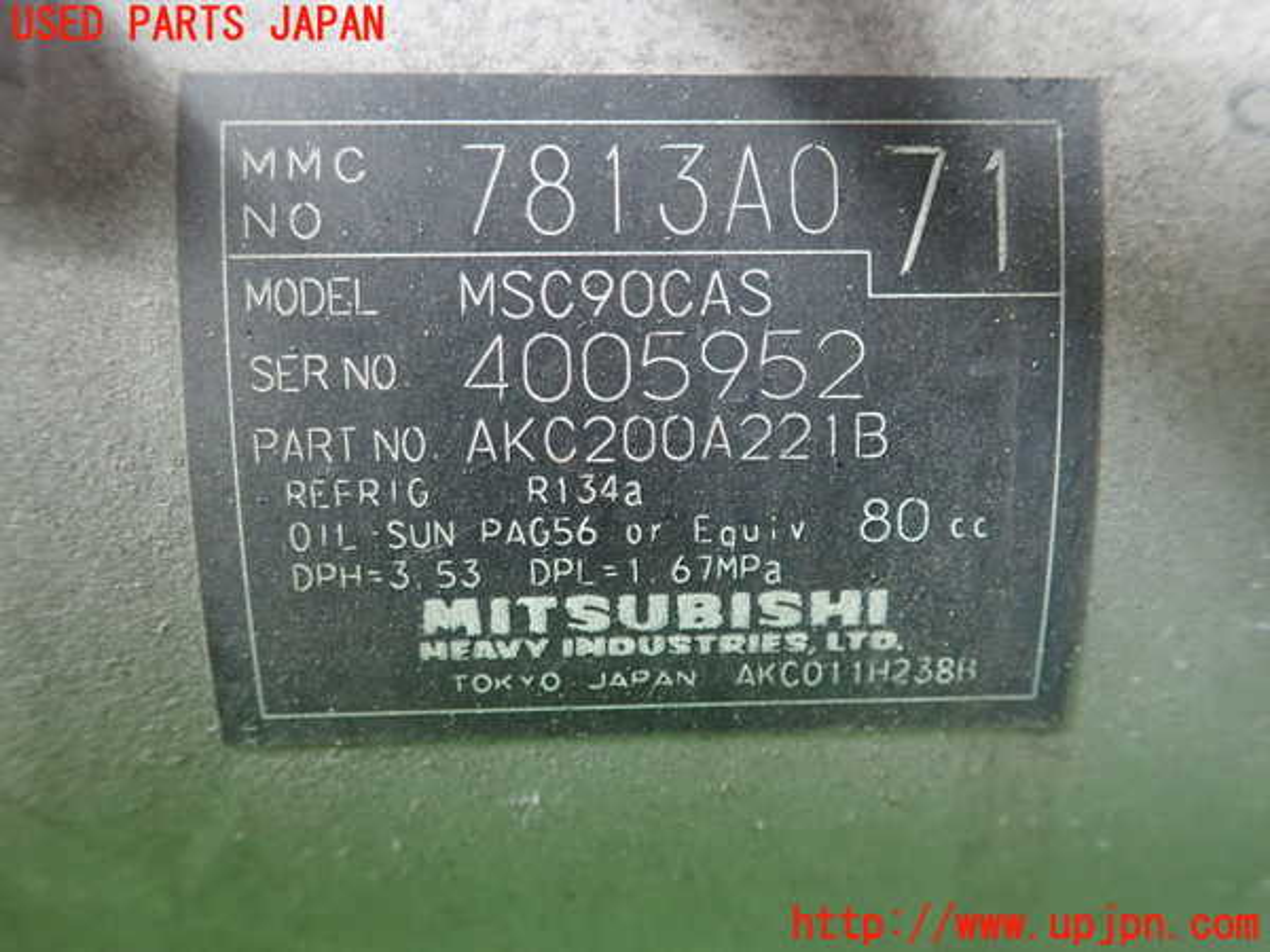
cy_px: 476
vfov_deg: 46.8
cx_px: 635
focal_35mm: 30
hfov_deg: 60.0
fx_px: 1101
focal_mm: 5.5
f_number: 2.3
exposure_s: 1/30
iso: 800
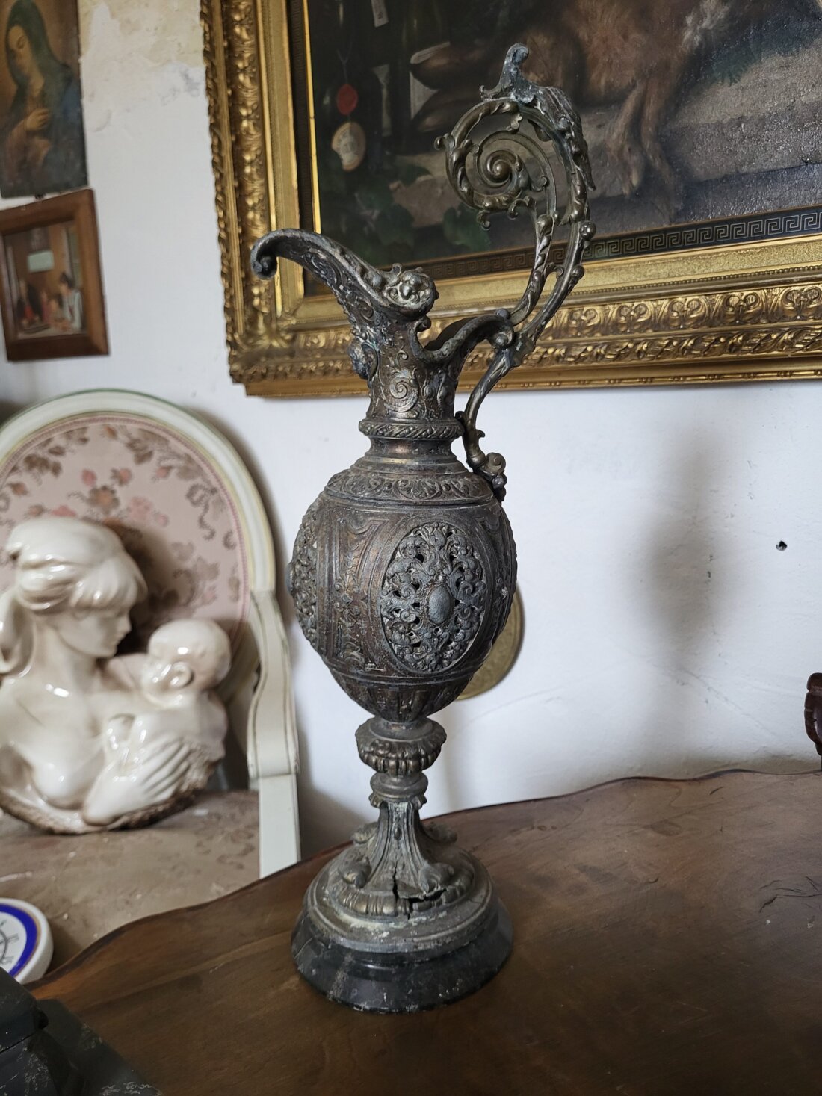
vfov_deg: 67.3
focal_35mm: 26
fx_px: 823
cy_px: 548
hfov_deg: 53.1
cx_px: 411
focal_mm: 5.4
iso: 320
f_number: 1.8
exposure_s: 1/100
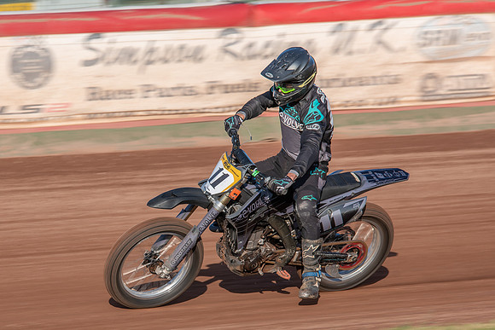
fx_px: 4212
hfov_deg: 6.7
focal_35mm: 306
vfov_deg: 4.5
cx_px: 177
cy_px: 236
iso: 100
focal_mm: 200
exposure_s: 1/200
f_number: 7.1
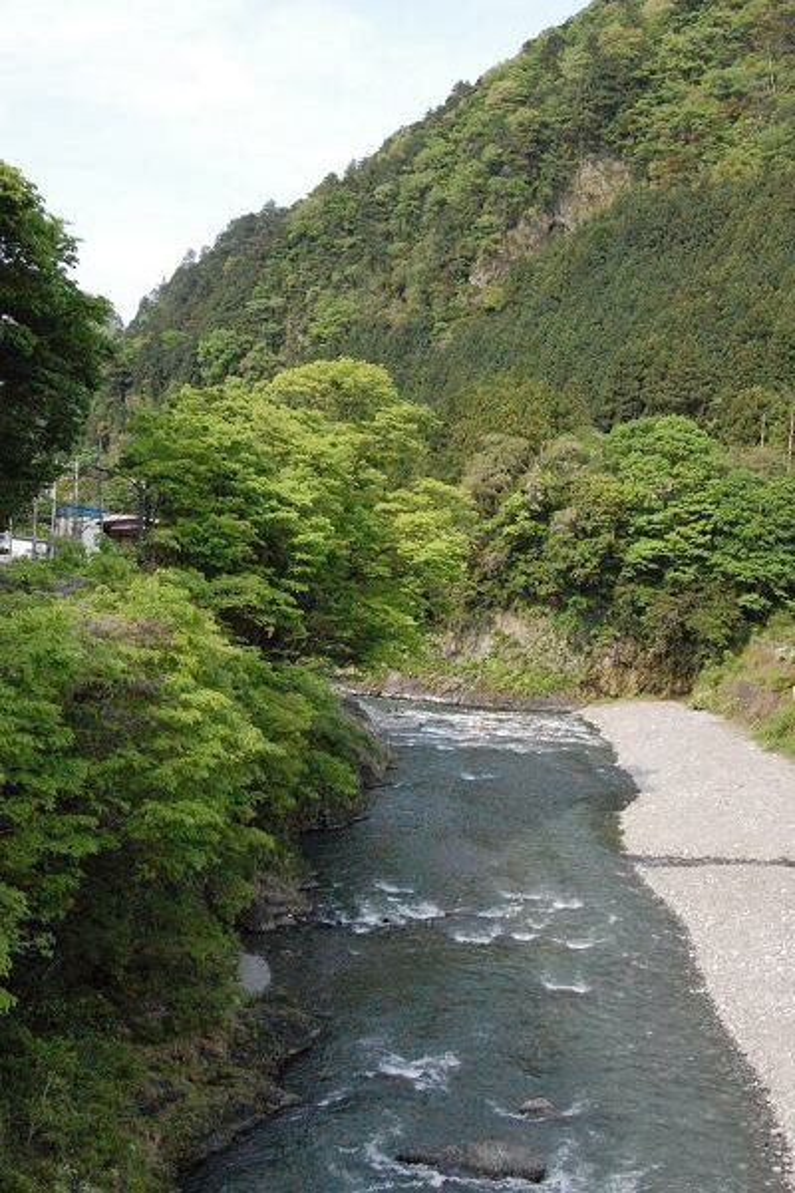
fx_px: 1590
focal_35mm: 48
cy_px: 596
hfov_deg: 28.1
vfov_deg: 41.1
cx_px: 398
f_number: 14
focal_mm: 32
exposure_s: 1/800
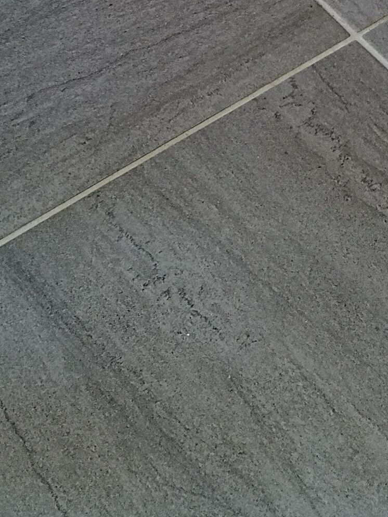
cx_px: 12
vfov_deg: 13.4
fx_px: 1973
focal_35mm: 132
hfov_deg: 11.1
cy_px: -412
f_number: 1.8
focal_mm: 5.58
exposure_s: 1/100
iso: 100
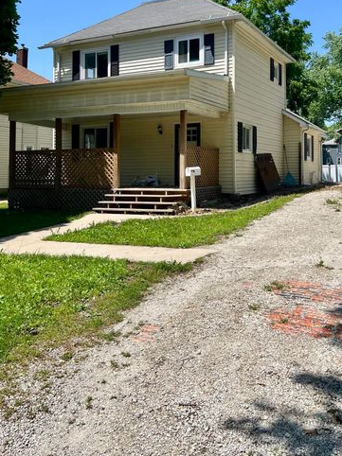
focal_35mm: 36
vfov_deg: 50.6
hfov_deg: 39.6
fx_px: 475
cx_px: 187
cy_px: 158
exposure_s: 1/4274
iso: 50
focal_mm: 5.7
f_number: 1.5
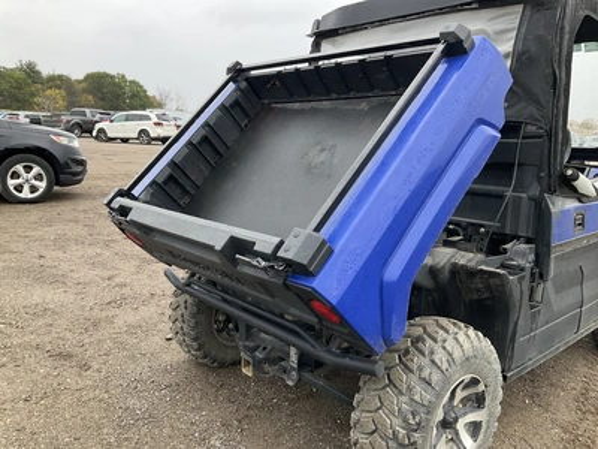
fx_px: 501
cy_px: 224
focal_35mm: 29
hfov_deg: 61.7
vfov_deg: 48.2
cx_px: 299
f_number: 1.8
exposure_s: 1/145
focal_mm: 3
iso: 32
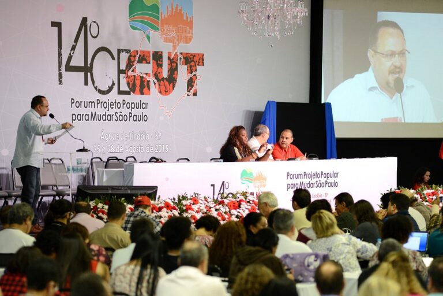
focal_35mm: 180
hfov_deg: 11.4
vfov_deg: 7.6
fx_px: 2215
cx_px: 222
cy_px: 148
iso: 2500
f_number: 4.5
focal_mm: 180
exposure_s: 1/200
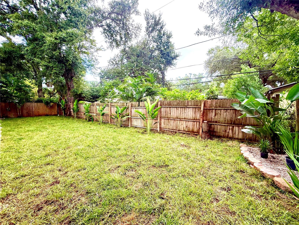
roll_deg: -0.2
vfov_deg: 85.7
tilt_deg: -2.4
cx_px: 150
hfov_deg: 102.1
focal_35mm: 14
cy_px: 112
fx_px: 121
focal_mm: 2.22
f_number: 2.2
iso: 64
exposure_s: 1/167
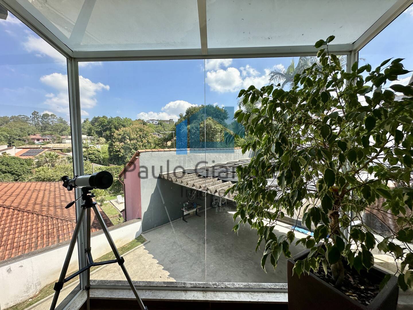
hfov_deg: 102.1
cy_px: 155
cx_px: 206
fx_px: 167
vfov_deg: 85.7
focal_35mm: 14
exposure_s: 1/1092
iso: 40
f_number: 2.2
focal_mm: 2.22
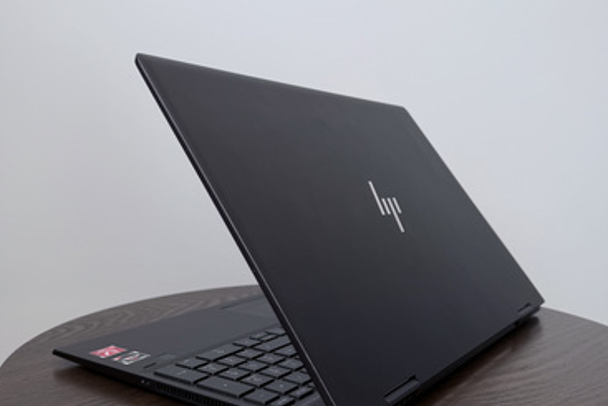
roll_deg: -0.7
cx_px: 302
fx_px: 574
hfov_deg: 55.8
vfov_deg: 38.9
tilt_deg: -4.8
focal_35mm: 34
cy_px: 229
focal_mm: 6.76
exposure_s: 1/159
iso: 64
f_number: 1.78
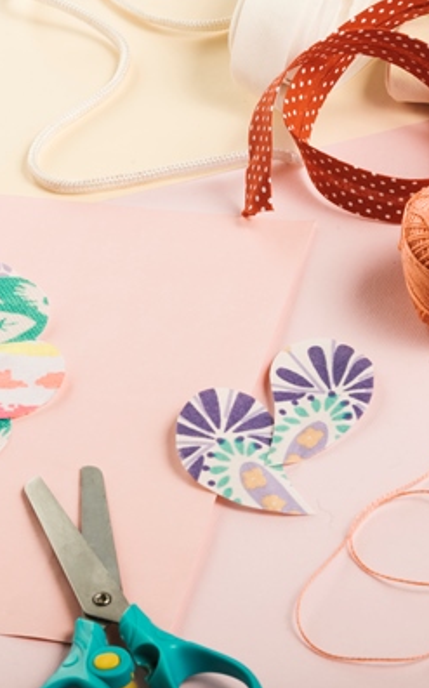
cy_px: 346
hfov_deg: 9.2
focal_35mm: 142
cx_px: 53
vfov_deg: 14.7
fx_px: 2660
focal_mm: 92
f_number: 18
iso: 400
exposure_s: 1/160
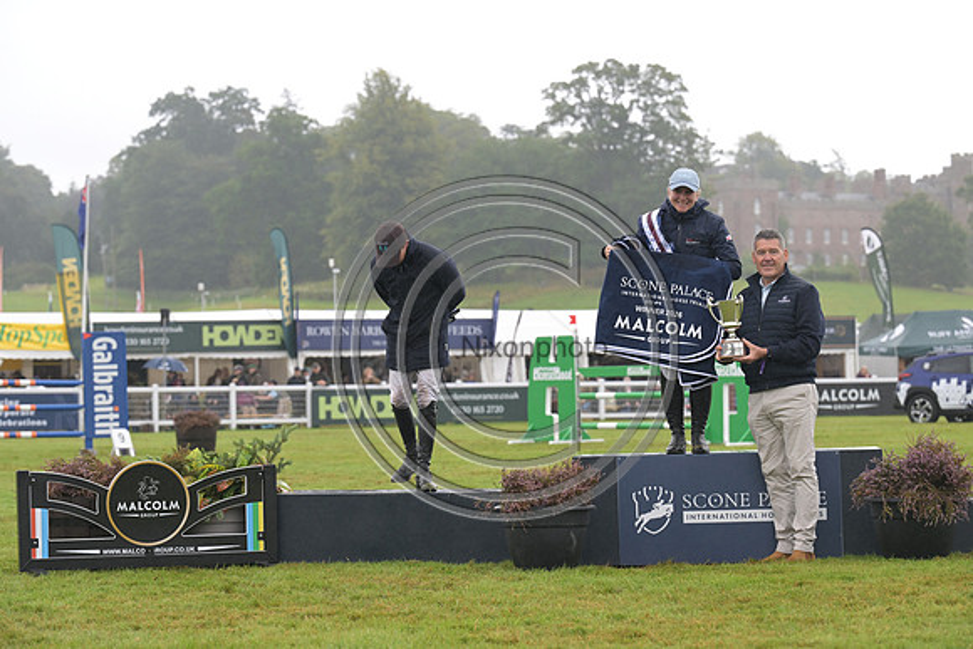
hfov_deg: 18.6
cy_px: 324
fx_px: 2974
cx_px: 486
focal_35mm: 110
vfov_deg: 12.5
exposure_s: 1/800
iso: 720
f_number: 5
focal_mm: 110
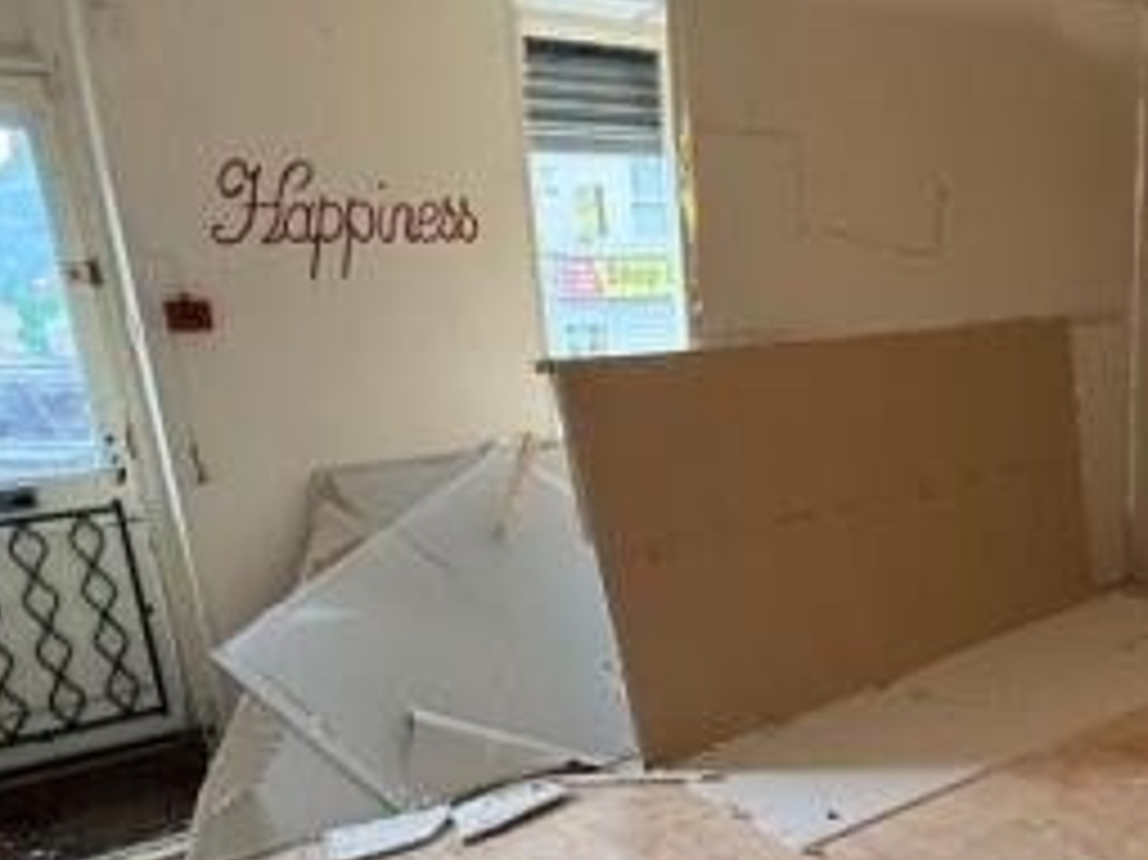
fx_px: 1061
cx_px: 754
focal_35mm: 32
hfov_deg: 55.8
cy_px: 615
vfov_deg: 43.1
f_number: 2.2
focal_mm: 2.22
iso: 250
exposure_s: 1/100
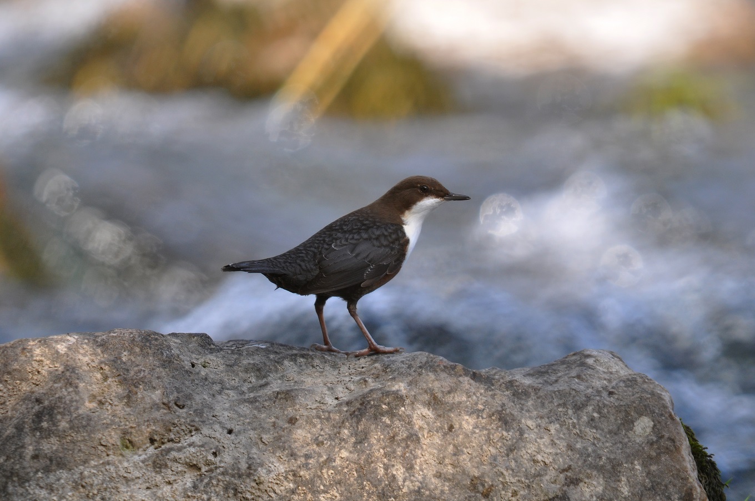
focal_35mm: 570
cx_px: 378
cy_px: 250
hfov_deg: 3.6
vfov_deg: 2.4
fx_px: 11938
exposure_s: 1/400
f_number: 7.1
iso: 400
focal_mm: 380
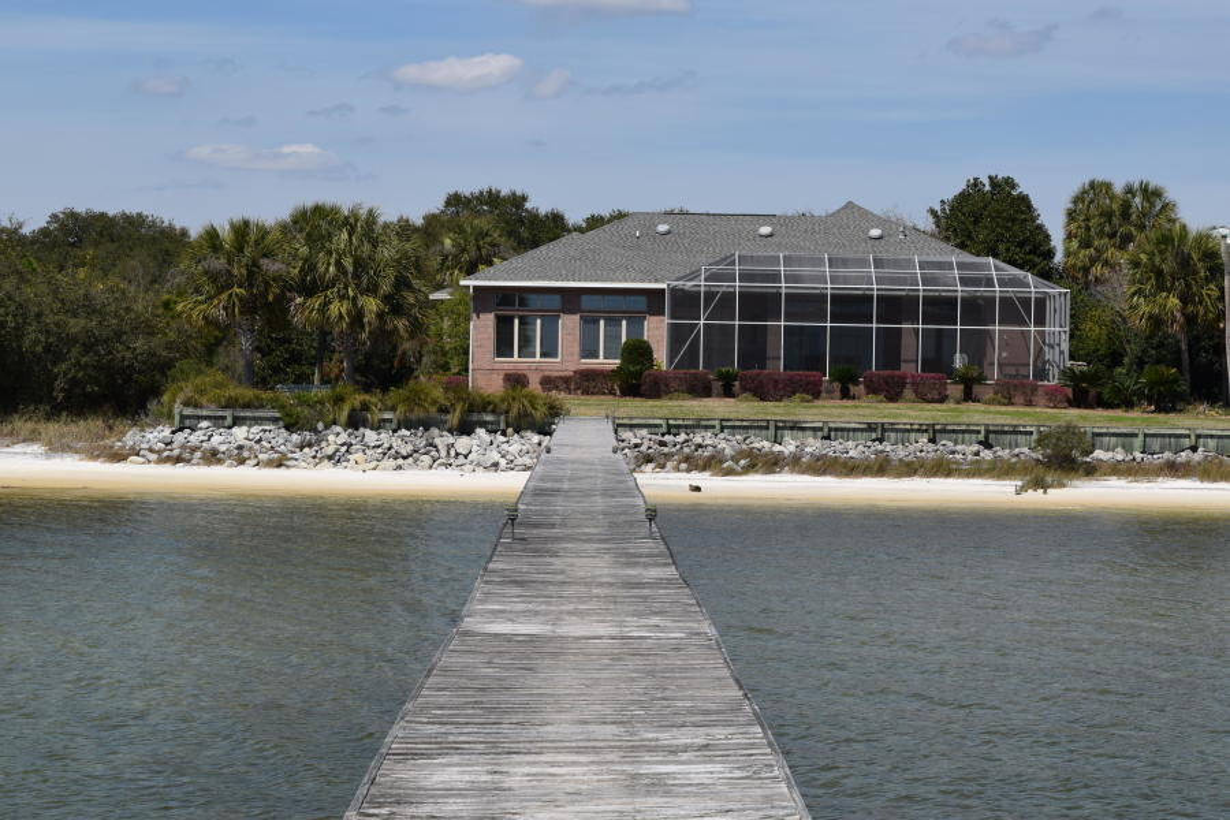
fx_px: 2819
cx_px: 615
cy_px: 410
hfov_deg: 24.6
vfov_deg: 16.6
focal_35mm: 82
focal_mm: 55
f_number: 11
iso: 200
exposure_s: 1/500
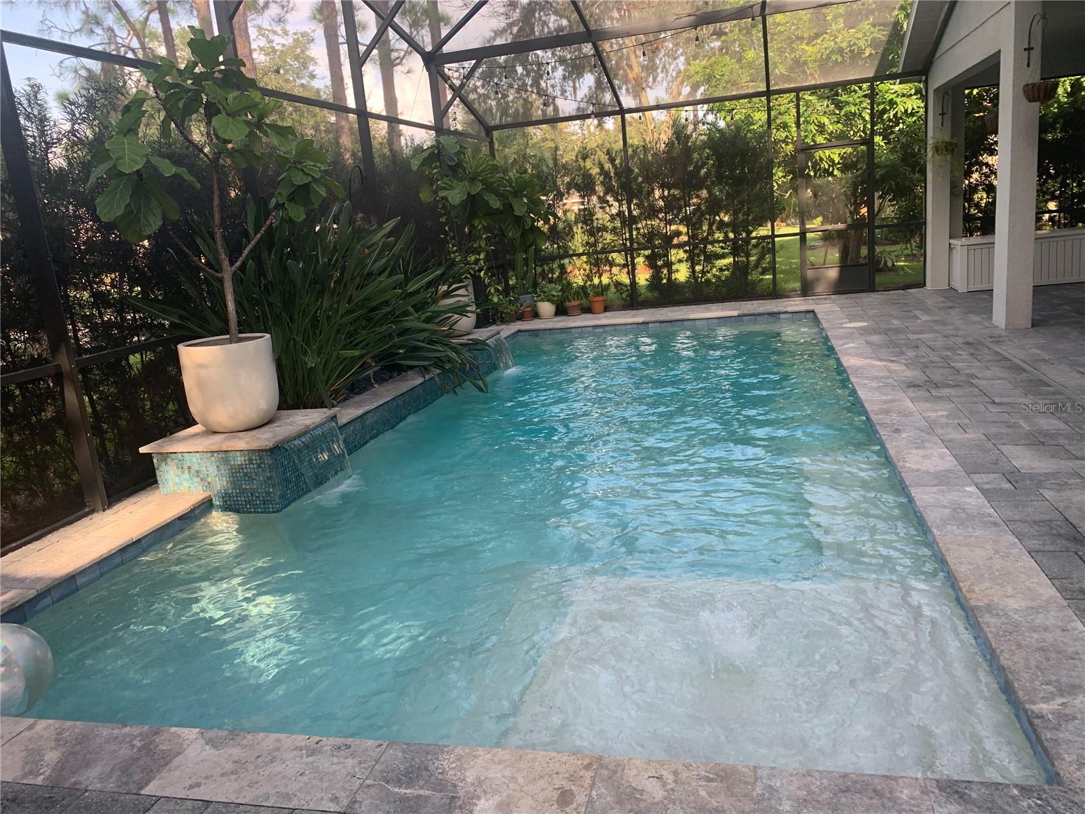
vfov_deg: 53.1
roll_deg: +5.0
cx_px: 542
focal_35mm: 26
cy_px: 407
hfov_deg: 67.3
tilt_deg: -7.7
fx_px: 815
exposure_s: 1/122
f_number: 1.8
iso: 32
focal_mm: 4.25
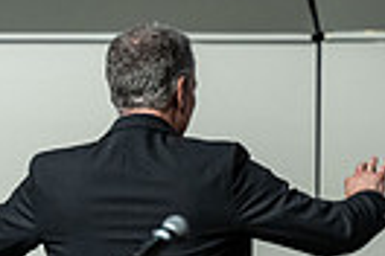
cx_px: -190
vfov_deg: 2.0
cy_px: 368
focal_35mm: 701
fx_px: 7496
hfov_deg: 2.9
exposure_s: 1/500
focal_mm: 160
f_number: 2.8
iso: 1600
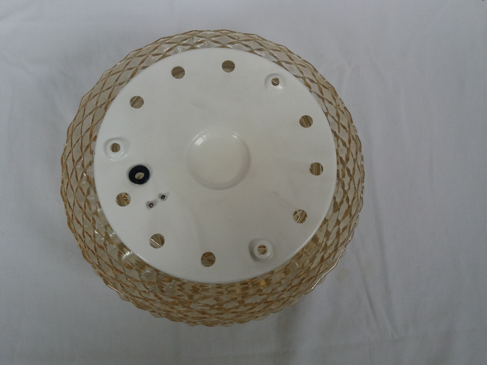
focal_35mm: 28
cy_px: 182
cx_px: 244
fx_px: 394
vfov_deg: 49.7
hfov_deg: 63.4
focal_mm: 3.7
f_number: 1.9
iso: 80
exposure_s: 1/100
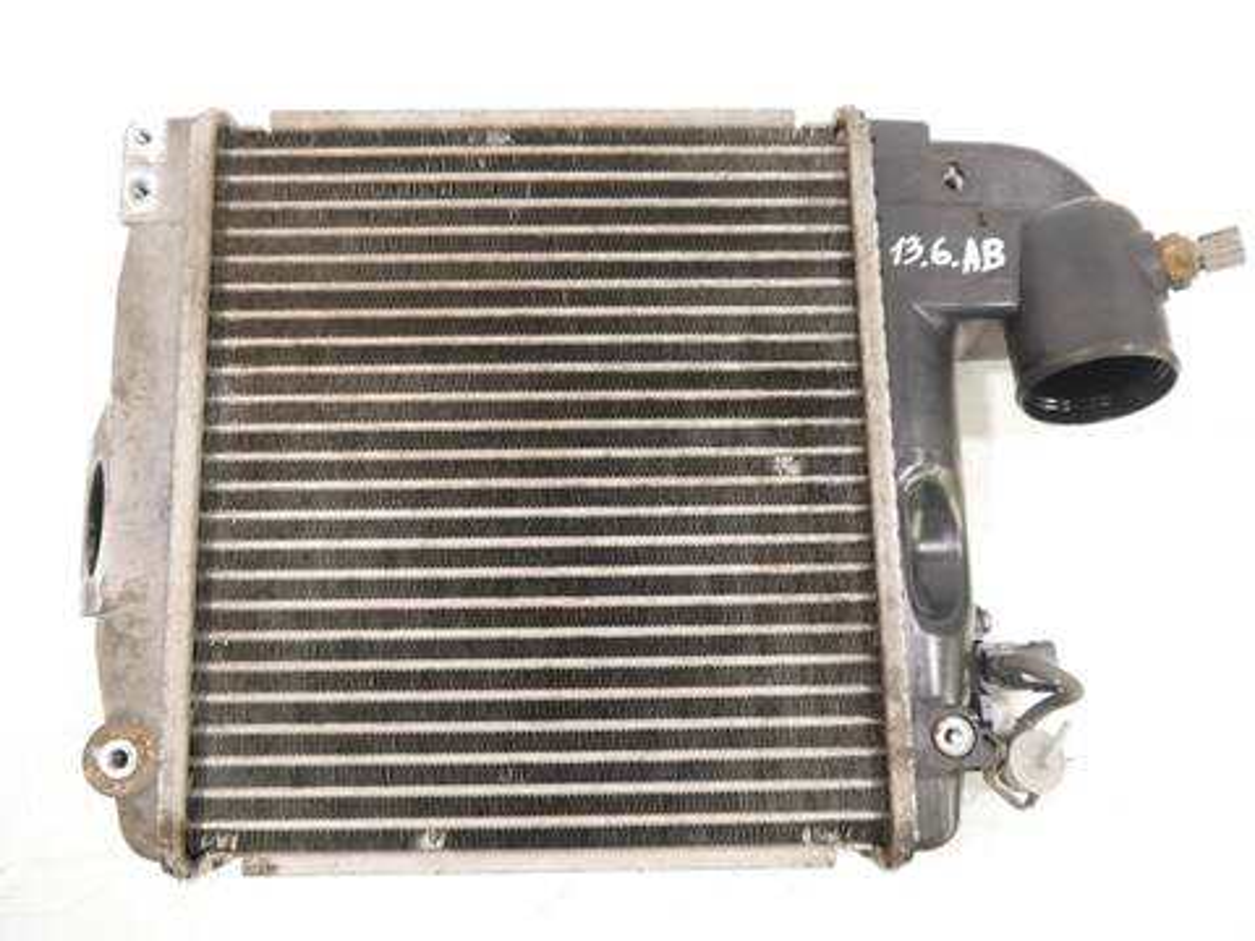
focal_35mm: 28
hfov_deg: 63.4
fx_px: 1015
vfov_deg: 49.7
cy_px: 470
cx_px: 628
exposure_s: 1/60
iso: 1600
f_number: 3.5
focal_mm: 14
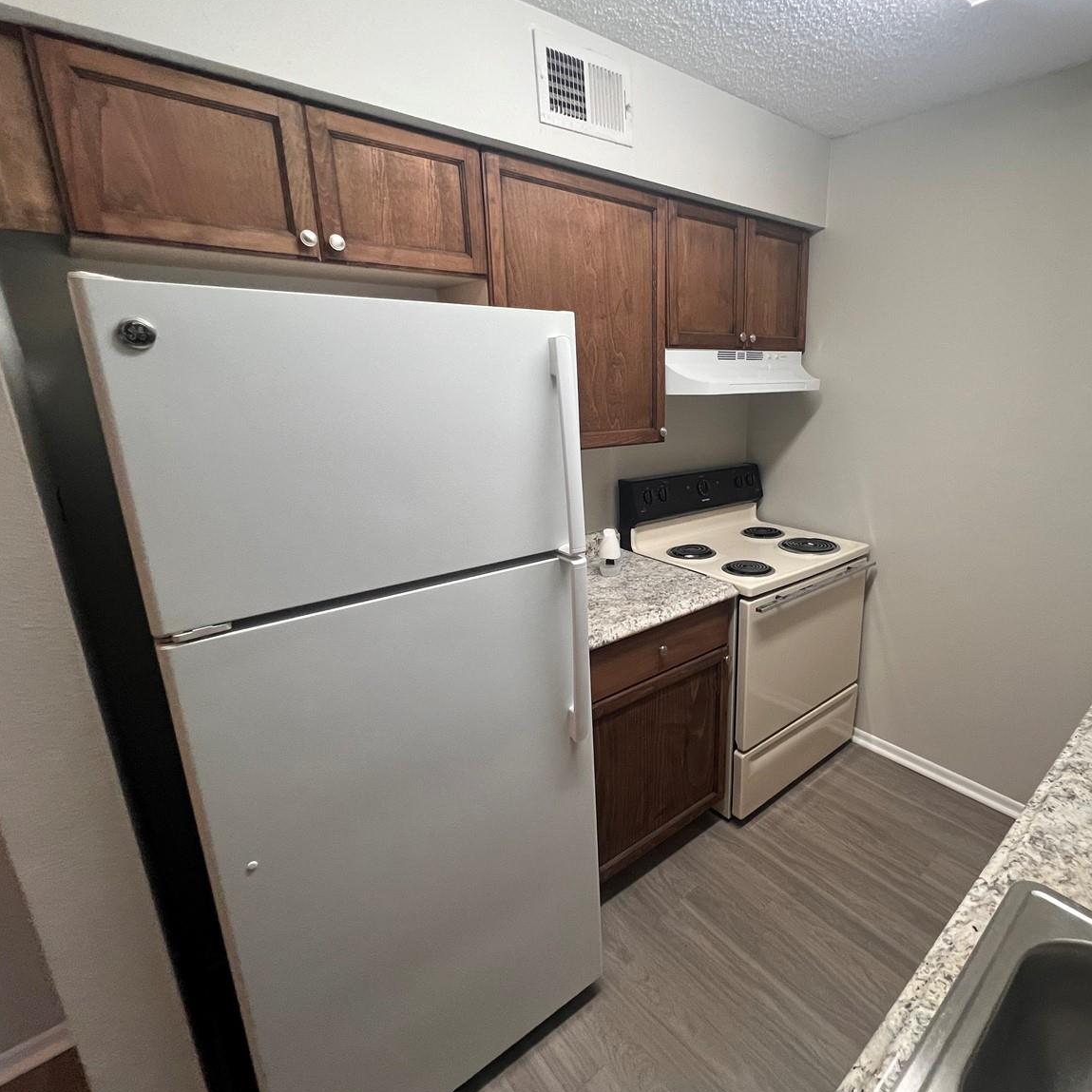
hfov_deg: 85.7
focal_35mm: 16
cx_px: 682
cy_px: 533
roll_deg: +0.3
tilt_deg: -15.6
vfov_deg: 87.4
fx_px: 571
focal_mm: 1.57
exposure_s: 1/120
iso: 250
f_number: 1.8
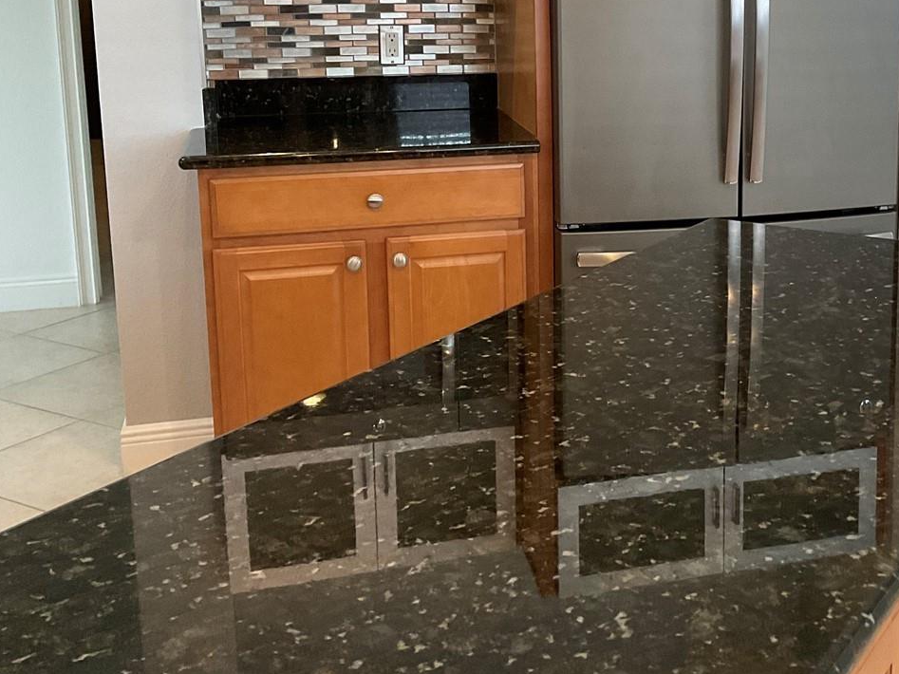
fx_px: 1272
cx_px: 692
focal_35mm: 49
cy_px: 168
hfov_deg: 37.8
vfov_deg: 29.2
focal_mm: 3
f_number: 1.8
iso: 100
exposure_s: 1/60
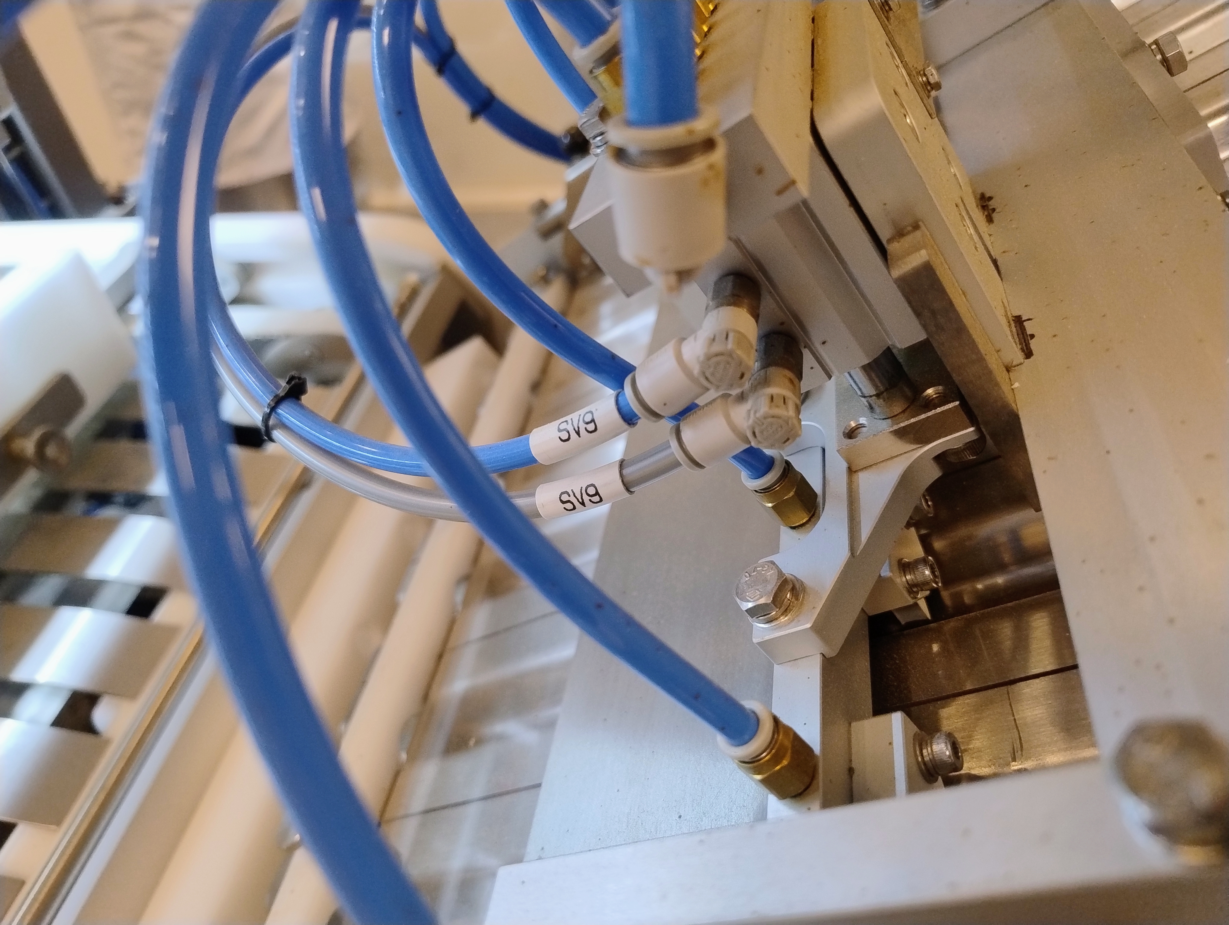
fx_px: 853
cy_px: 462
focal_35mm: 24
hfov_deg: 71.5
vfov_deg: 56.9
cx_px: 614
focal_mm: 5.56
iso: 591
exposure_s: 1/100
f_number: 1.8
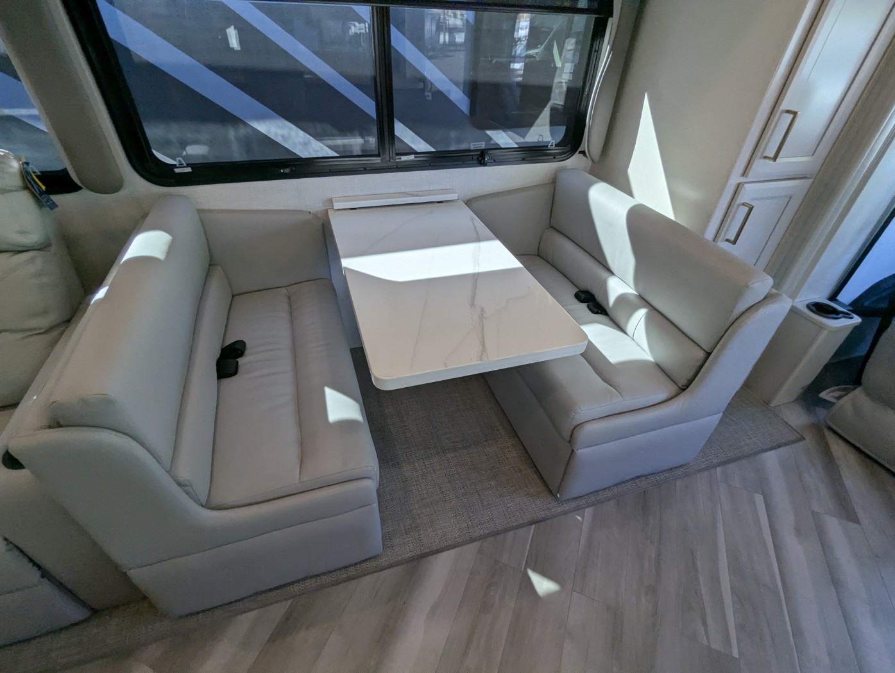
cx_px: 448
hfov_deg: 94.4
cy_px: 336
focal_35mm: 16
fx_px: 414
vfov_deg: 78.2
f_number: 2.2
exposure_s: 1/198
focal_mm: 2.35
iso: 84
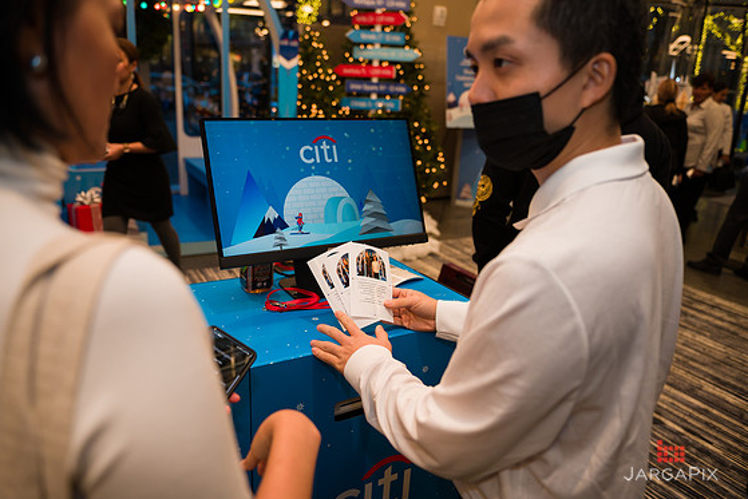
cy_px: 252
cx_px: 364
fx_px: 582
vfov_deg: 46.4
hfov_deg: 65.4
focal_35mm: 28
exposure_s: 1/200
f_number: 3.2
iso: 400
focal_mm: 27
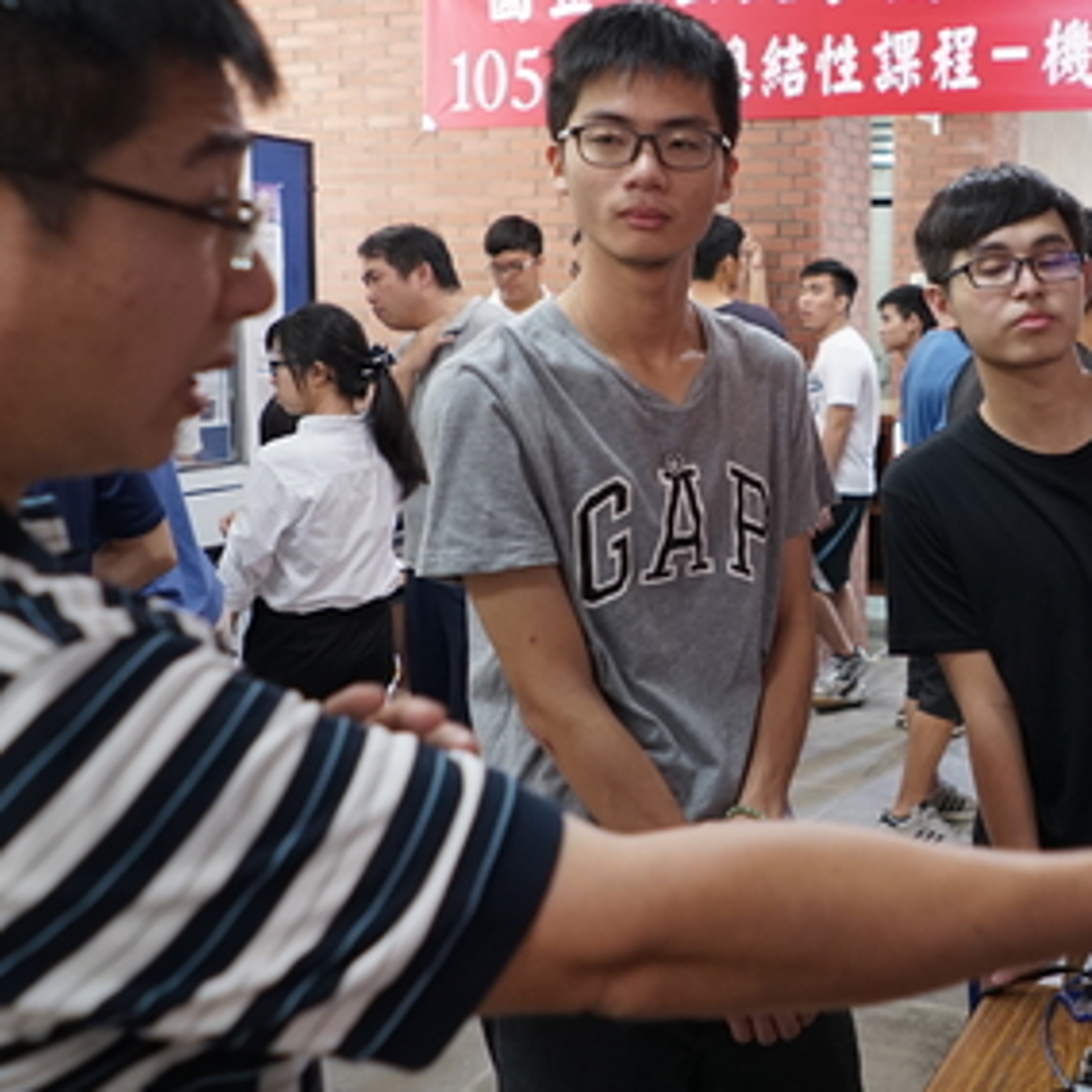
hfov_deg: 36.8
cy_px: 436
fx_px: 1570
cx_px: 900
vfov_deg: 38.2
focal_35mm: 44
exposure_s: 1/60
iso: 1000
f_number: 3.2
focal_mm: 21
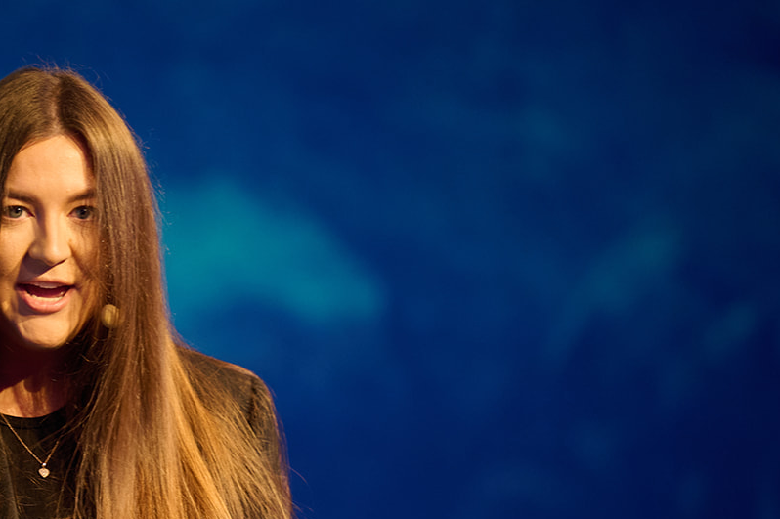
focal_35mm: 351
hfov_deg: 5.9
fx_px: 7600
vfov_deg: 3.9
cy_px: 419
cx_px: 51
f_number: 2.8
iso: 2000
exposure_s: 1/200
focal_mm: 175
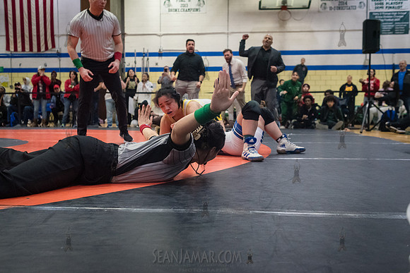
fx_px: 413
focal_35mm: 36
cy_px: 136
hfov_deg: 52.7
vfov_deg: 36.6
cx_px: 205
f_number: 4
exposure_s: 1/400
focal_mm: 35
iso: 8000
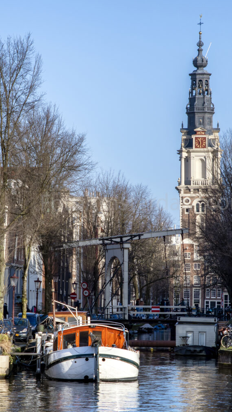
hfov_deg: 10.9
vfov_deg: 19.3
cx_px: 136
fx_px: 1214
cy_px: 205
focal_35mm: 111
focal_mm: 70
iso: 100
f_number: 4
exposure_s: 1/1500
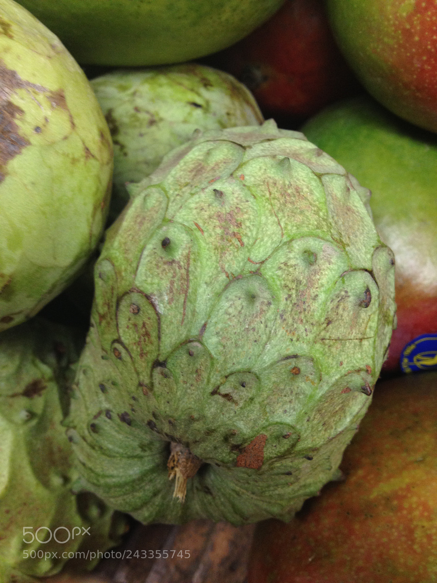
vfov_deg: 52.6
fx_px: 589
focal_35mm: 35
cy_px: 292
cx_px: 218
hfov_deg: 40.7
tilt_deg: -63.8
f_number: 2.4
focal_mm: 4.28
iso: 125
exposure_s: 1/20
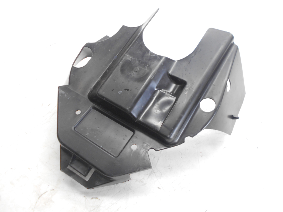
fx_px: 213
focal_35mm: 26
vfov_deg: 53.1
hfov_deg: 67.3
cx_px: 142
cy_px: 106
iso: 140
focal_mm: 4.6
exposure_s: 1/30
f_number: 3.2
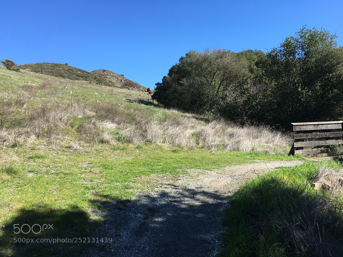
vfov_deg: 48.2
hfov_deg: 61.7
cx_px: 172
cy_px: 128
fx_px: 287
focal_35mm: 29
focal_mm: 4.15
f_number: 2.2
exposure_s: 1/836
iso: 25
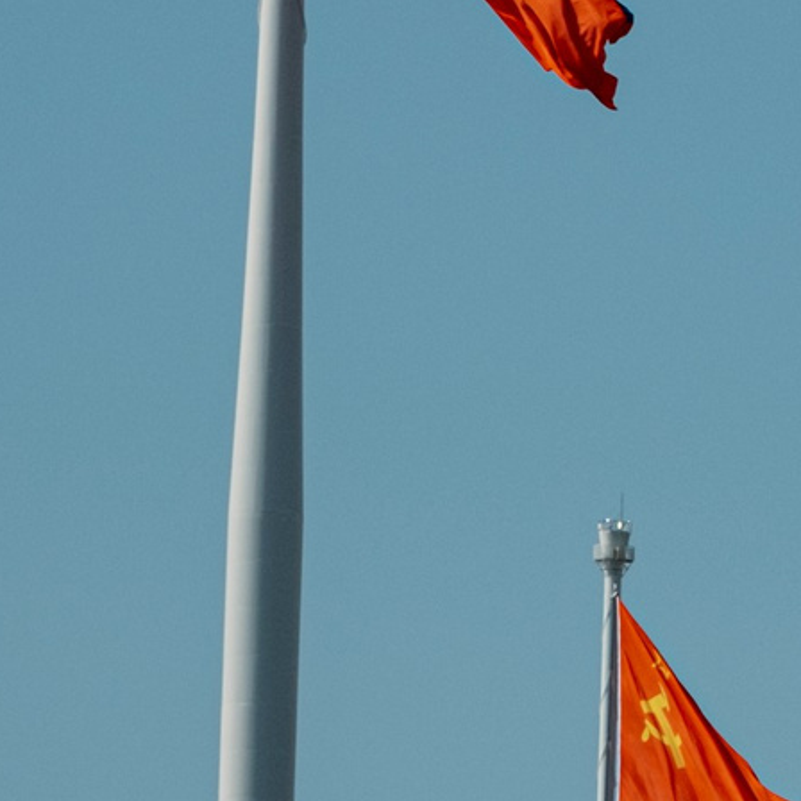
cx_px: 1577
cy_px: 124
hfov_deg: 4.3
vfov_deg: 4.3
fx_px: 10550
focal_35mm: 403
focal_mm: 55
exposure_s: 1/1500
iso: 320
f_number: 7.1
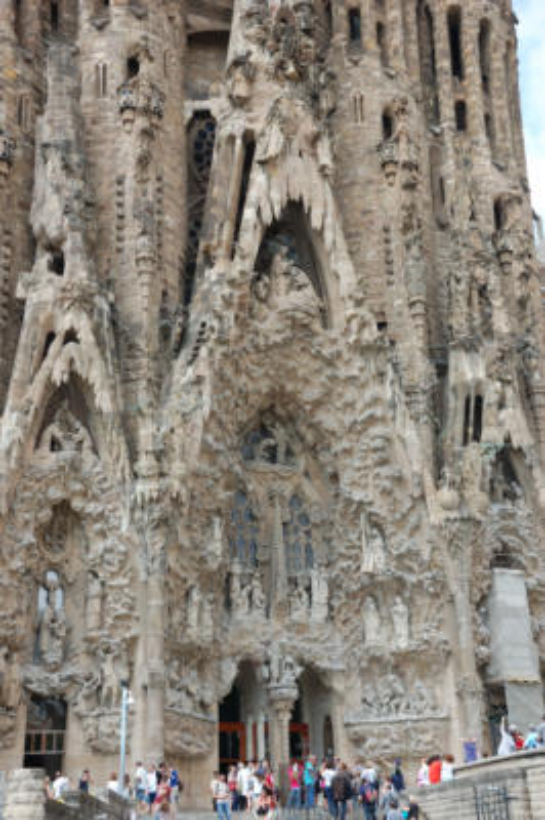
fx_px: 1194
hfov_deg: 25.7
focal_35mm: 52
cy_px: 410
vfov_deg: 37.9
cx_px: 272
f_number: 8
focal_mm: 35
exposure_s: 1/250
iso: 200
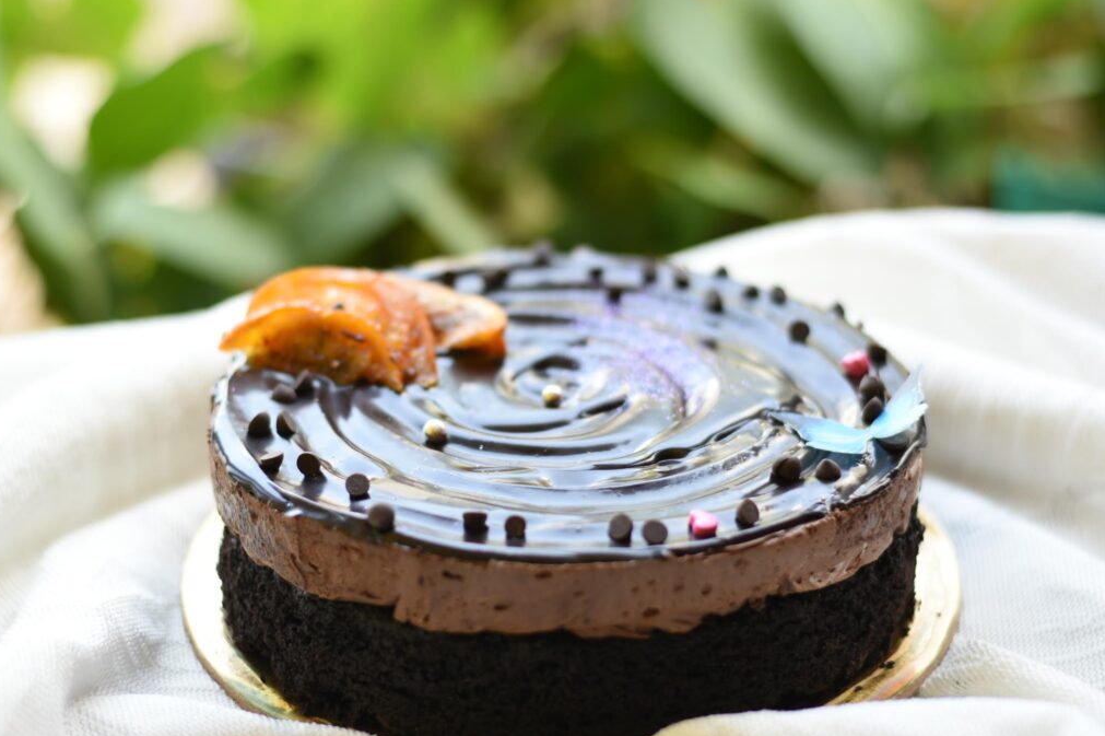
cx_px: 546
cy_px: 369
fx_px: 2332
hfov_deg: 26.7
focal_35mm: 76
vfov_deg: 17.9
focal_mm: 50
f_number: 2.2
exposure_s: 1/100
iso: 100
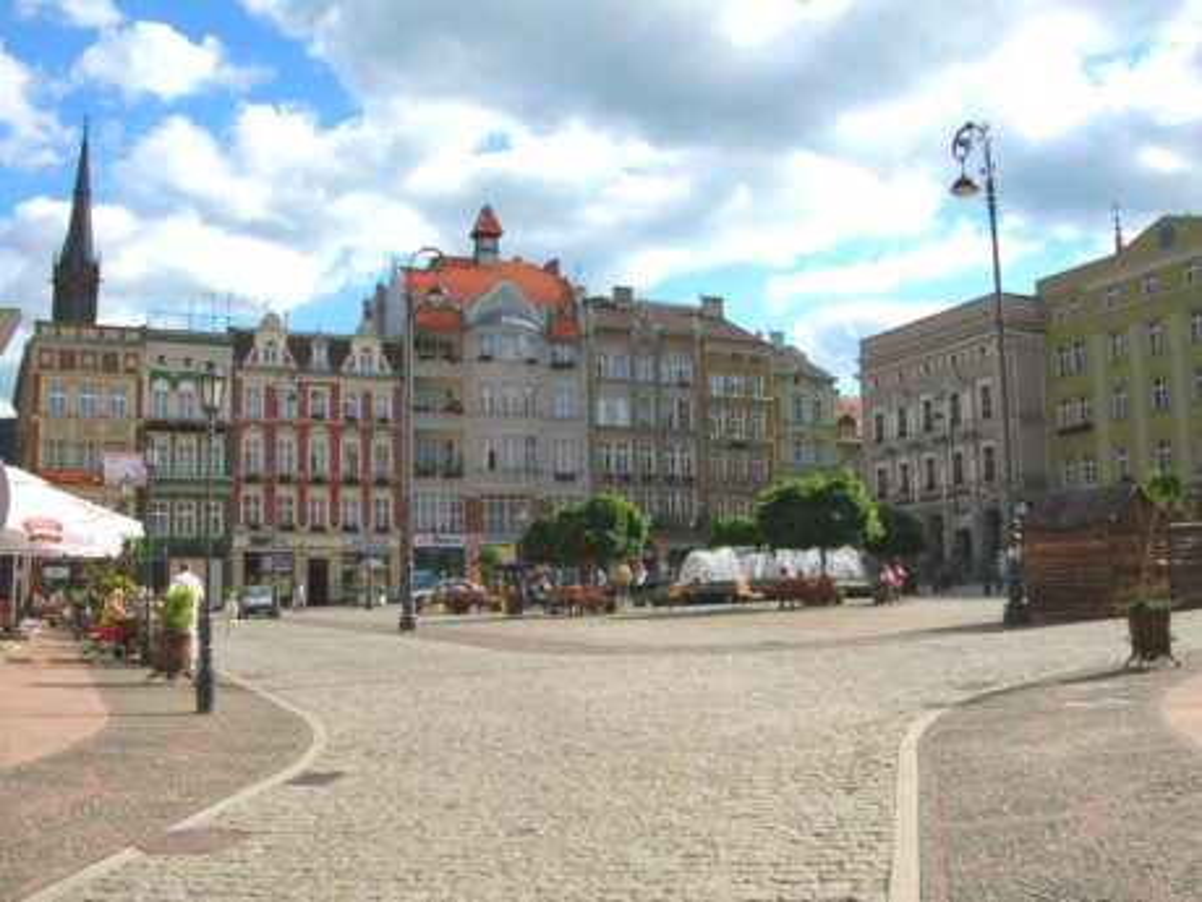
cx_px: 601
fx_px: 1215
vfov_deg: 40.7
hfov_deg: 52.6
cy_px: 451
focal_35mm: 35
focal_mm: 5.8
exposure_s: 1/256
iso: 50
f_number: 5.6
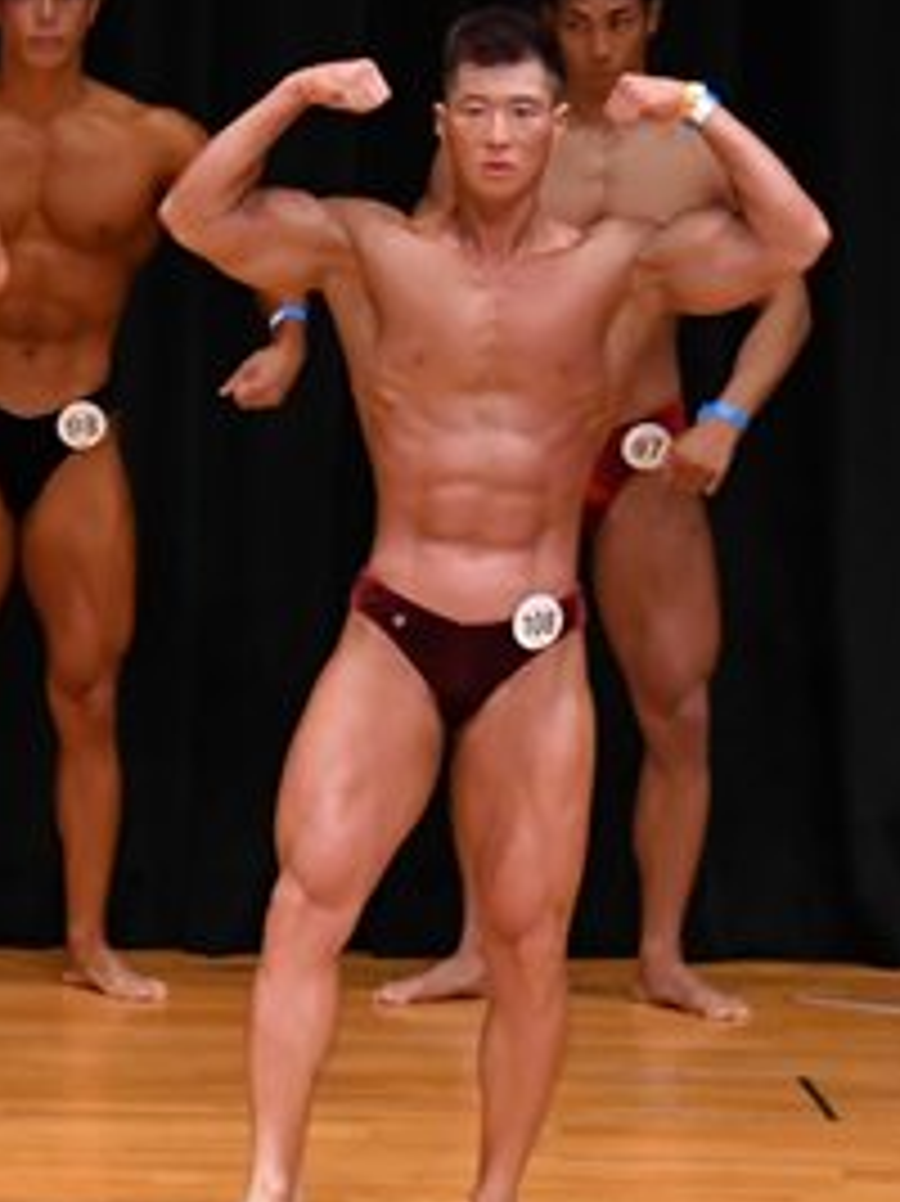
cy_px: 401
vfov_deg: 4.2
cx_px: -641
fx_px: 16271
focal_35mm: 469
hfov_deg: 3.2
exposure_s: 1/400
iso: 3200
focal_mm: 112
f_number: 5.6
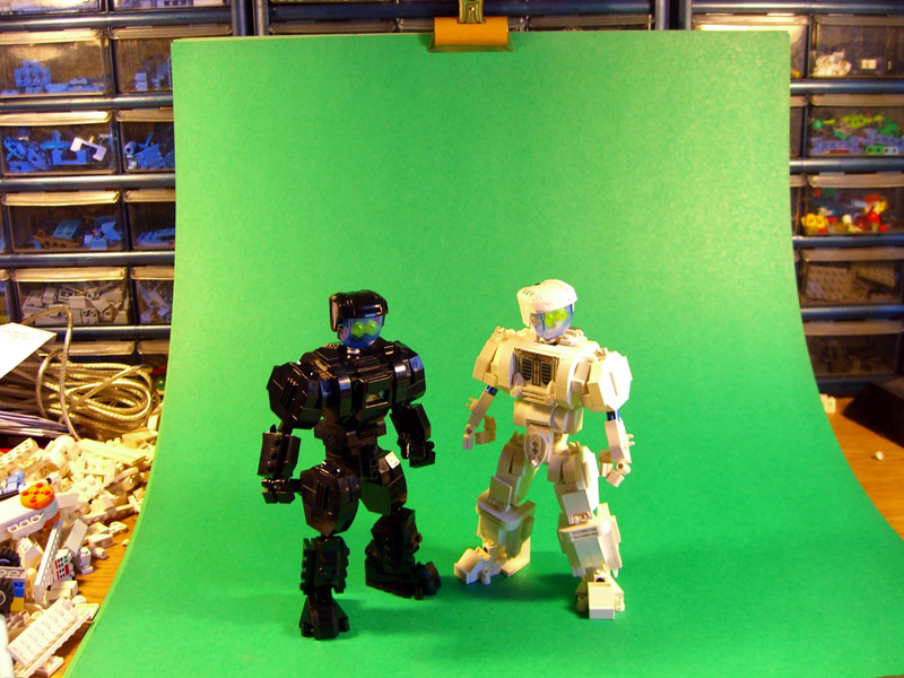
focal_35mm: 38
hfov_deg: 49.0
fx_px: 992
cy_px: 339
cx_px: 452
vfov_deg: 37.7
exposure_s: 1/30
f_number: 2.8
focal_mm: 7.9
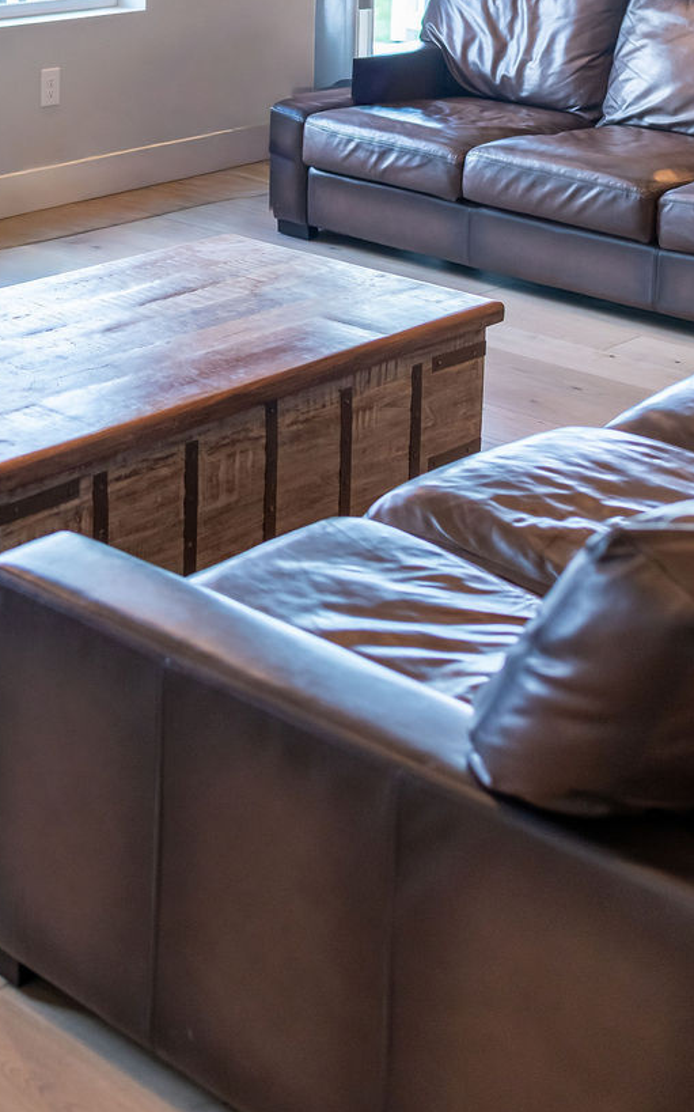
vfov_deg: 29.3
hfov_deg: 19.2
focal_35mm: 67
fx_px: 2028
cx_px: 132
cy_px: 103
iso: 800
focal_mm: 35
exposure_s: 1/250
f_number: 3.2
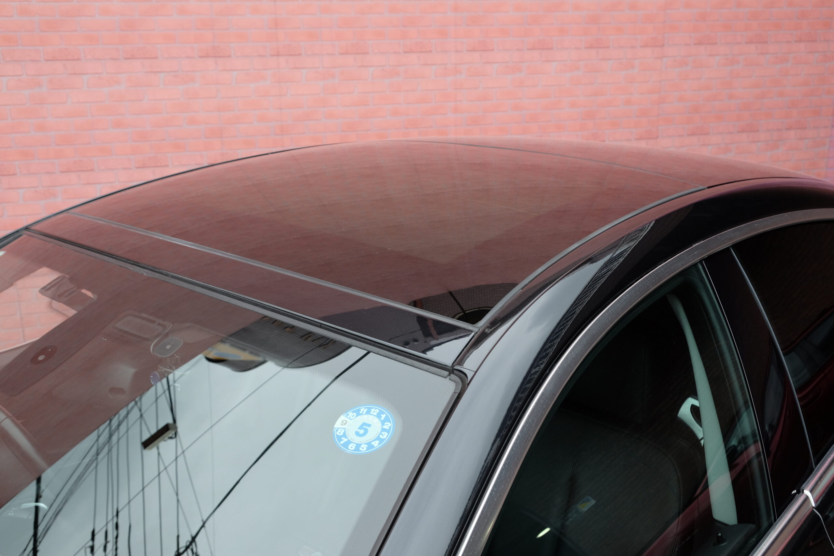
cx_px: 417
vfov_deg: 37.9
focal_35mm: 35
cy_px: 278
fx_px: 811
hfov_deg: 54.4
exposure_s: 1/125
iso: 400
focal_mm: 23.3
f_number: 5.6
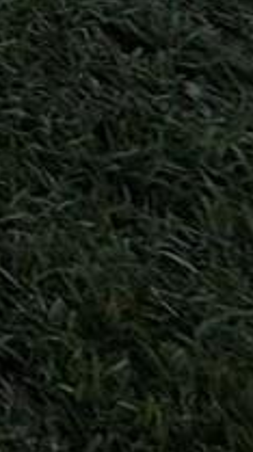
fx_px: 1400
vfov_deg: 11.8
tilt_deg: -2.3
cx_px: -1181
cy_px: -837
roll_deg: -0.8
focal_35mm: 117
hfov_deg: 5.5
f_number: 2.2
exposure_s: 1/888
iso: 50
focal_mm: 2.22
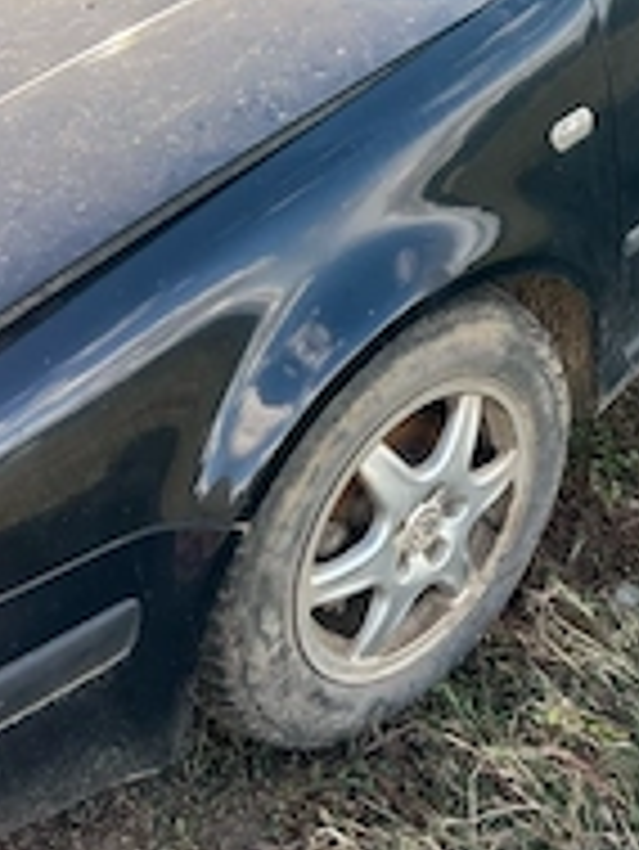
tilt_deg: -24.9
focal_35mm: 55
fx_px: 1352
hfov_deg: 25.6
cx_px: 594
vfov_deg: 33.4
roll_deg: +4.4
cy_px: 117
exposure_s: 1/662
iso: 50
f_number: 1.5
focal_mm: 5.7
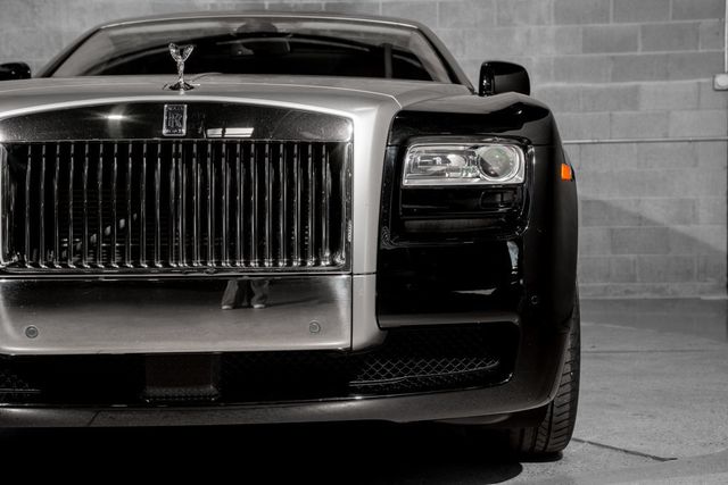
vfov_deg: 23.8
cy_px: 242
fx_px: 1153
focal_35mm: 57
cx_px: 364
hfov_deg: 35.0
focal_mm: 57
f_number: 6.3
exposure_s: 1/60
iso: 320
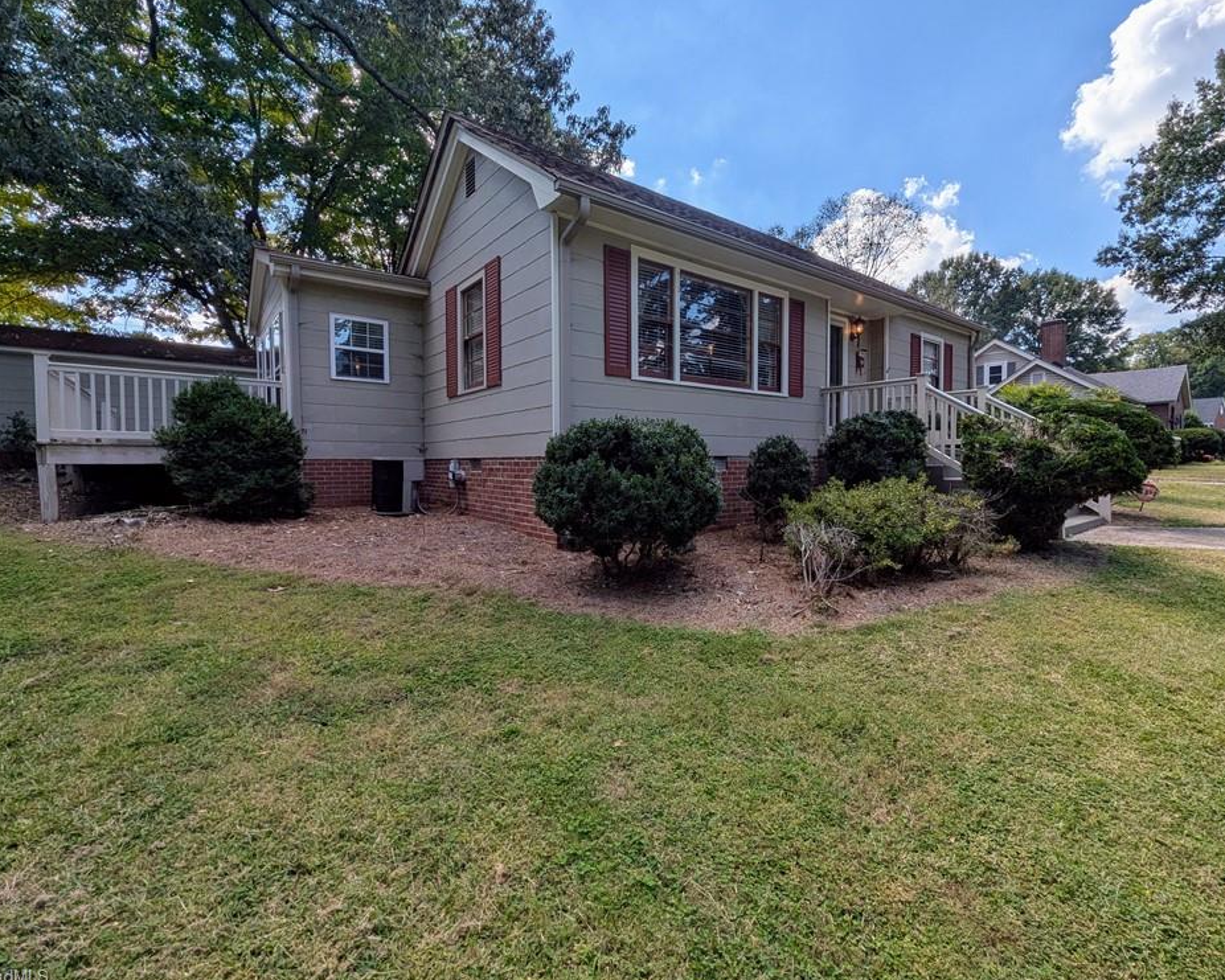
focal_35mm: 14
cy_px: 481
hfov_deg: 100.7
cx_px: 629
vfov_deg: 88.0
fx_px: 508
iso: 36
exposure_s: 1/1497
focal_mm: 1.95
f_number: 2.2
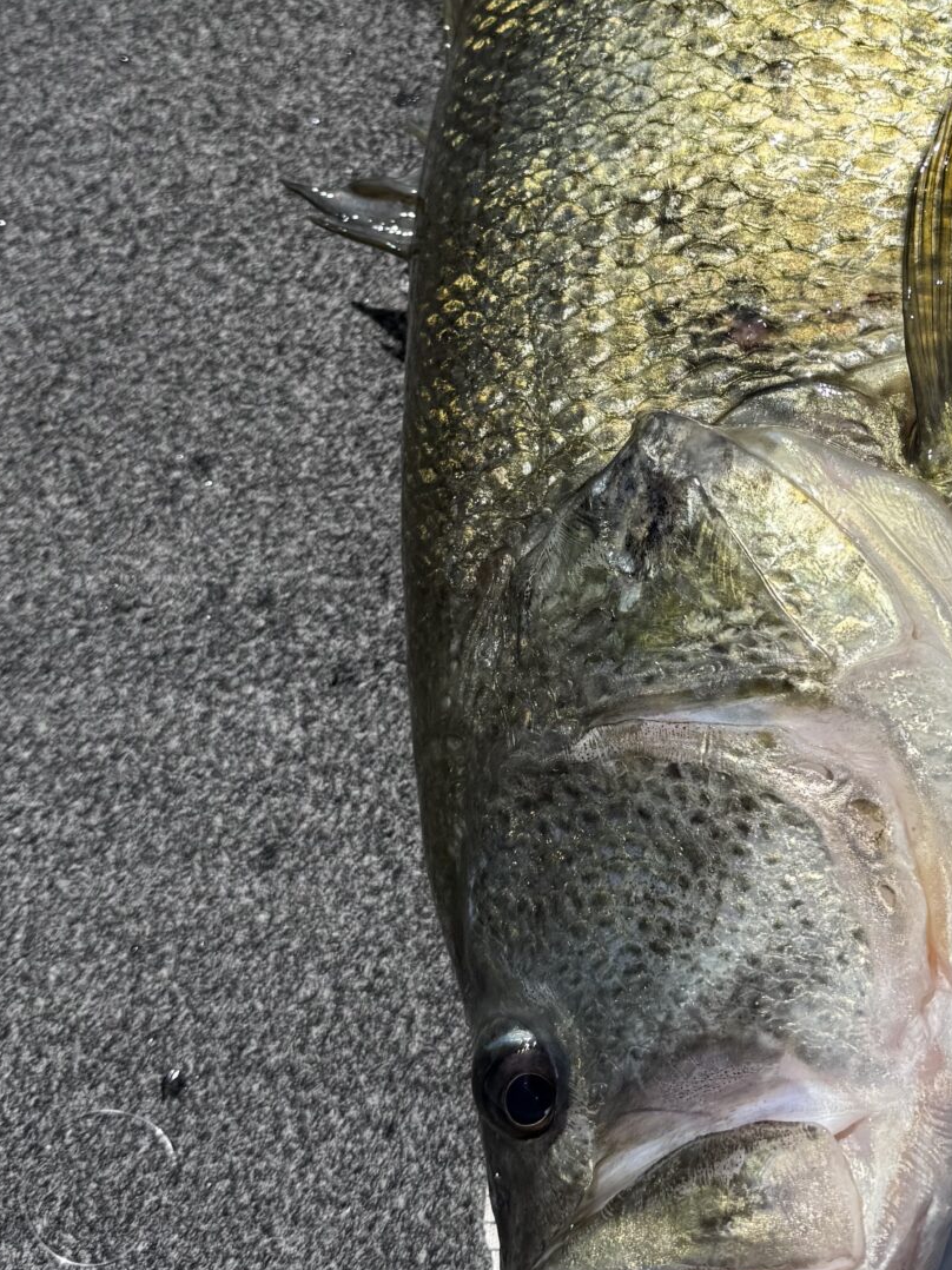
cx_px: 832
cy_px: 282
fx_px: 2091
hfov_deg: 25.0
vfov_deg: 33.0
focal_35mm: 57
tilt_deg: -68.1
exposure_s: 1/7937
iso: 80
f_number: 1.78
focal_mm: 6.76
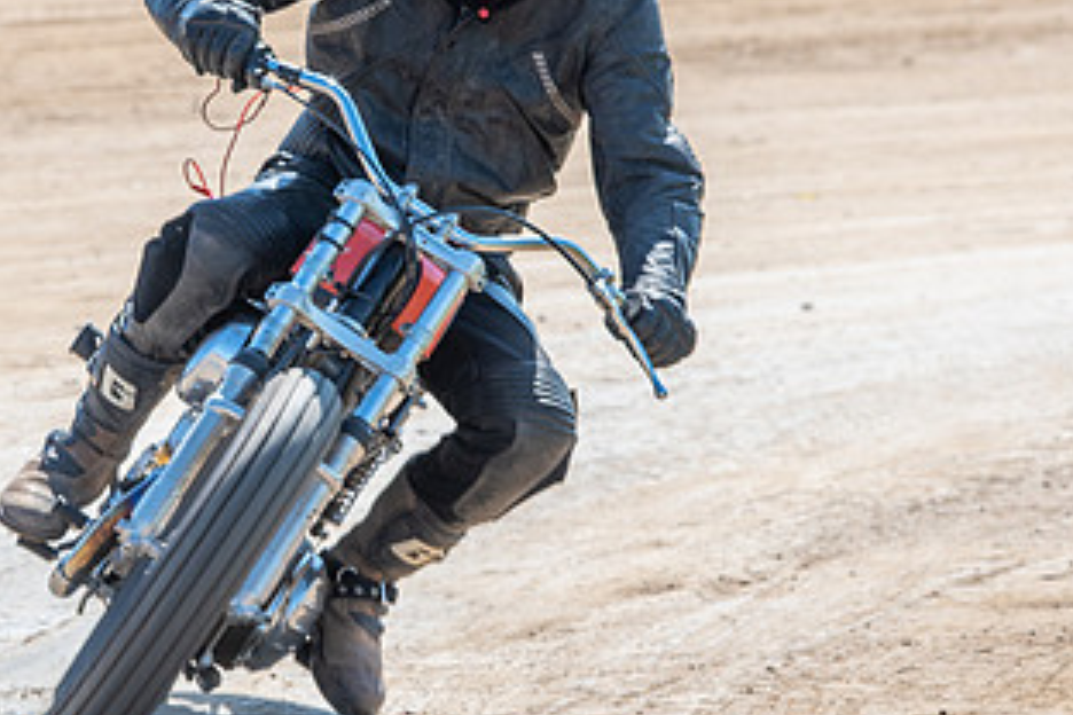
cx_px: 354
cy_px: 359
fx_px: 19372
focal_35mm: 650
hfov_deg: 3.2
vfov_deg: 2.1
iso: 100
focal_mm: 350
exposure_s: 1/125
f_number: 8
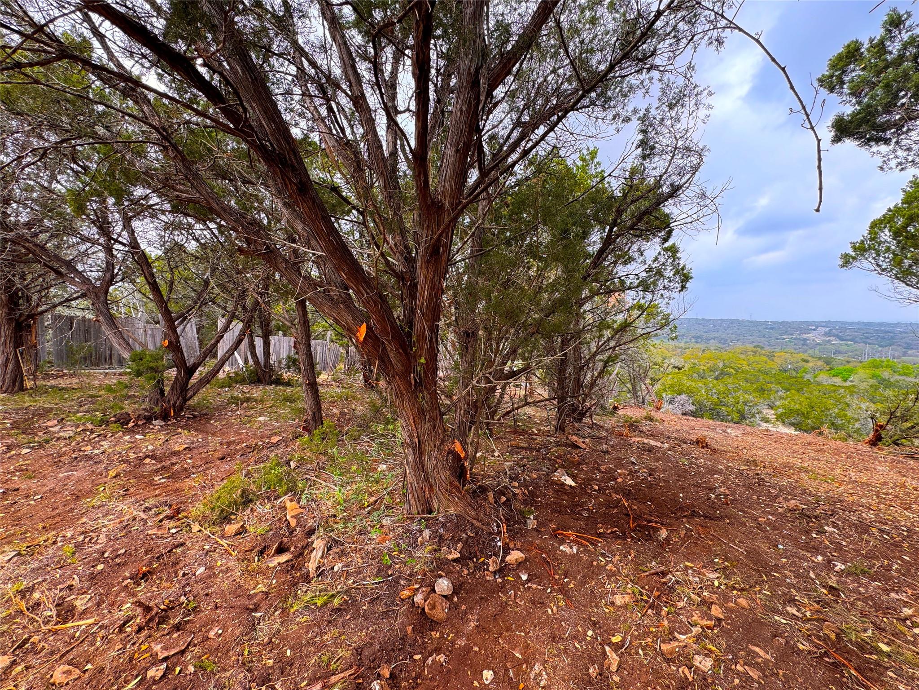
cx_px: 460
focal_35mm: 14
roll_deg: -0.2
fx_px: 372
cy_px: 345
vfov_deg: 85.7
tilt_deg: -4.6
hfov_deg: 102.1
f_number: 2.2
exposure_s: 1/140
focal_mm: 2.22
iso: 40
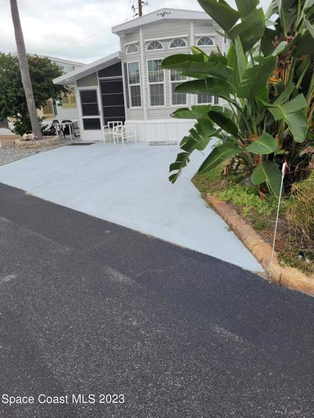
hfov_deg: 53.1
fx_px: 314
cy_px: 209
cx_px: 157
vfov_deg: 67.3
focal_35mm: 26
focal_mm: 5.4
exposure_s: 1/857
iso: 40
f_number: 1.8
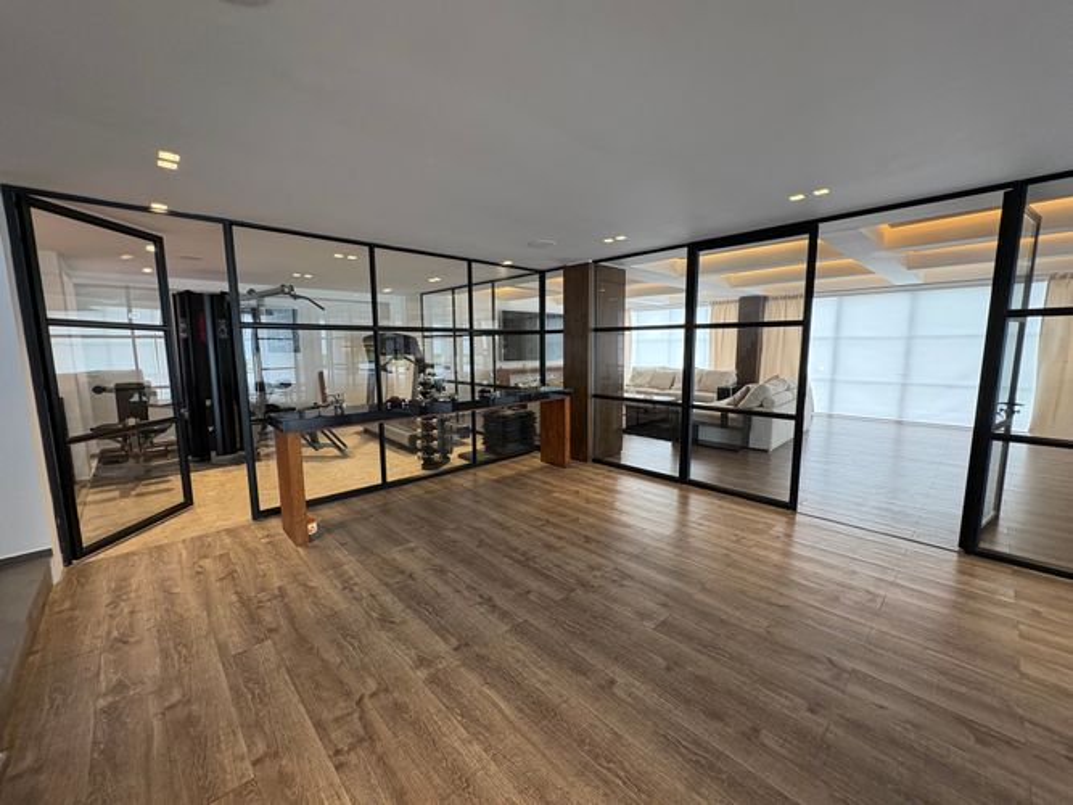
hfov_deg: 102.1
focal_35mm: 14
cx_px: 536
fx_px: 434
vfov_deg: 85.7
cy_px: 402
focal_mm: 2.22
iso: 200
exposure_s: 1/120
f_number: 2.2
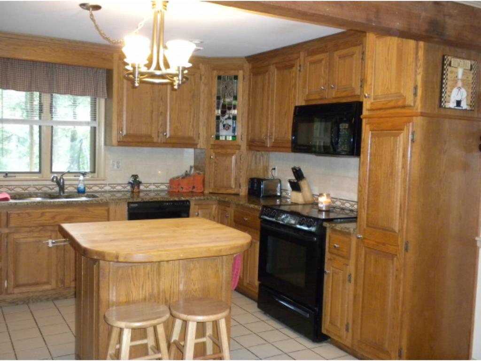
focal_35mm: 37
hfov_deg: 50.1
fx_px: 514
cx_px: 240
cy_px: 180
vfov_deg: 38.7
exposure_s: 1/30
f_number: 3.5
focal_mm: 6.6
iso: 452
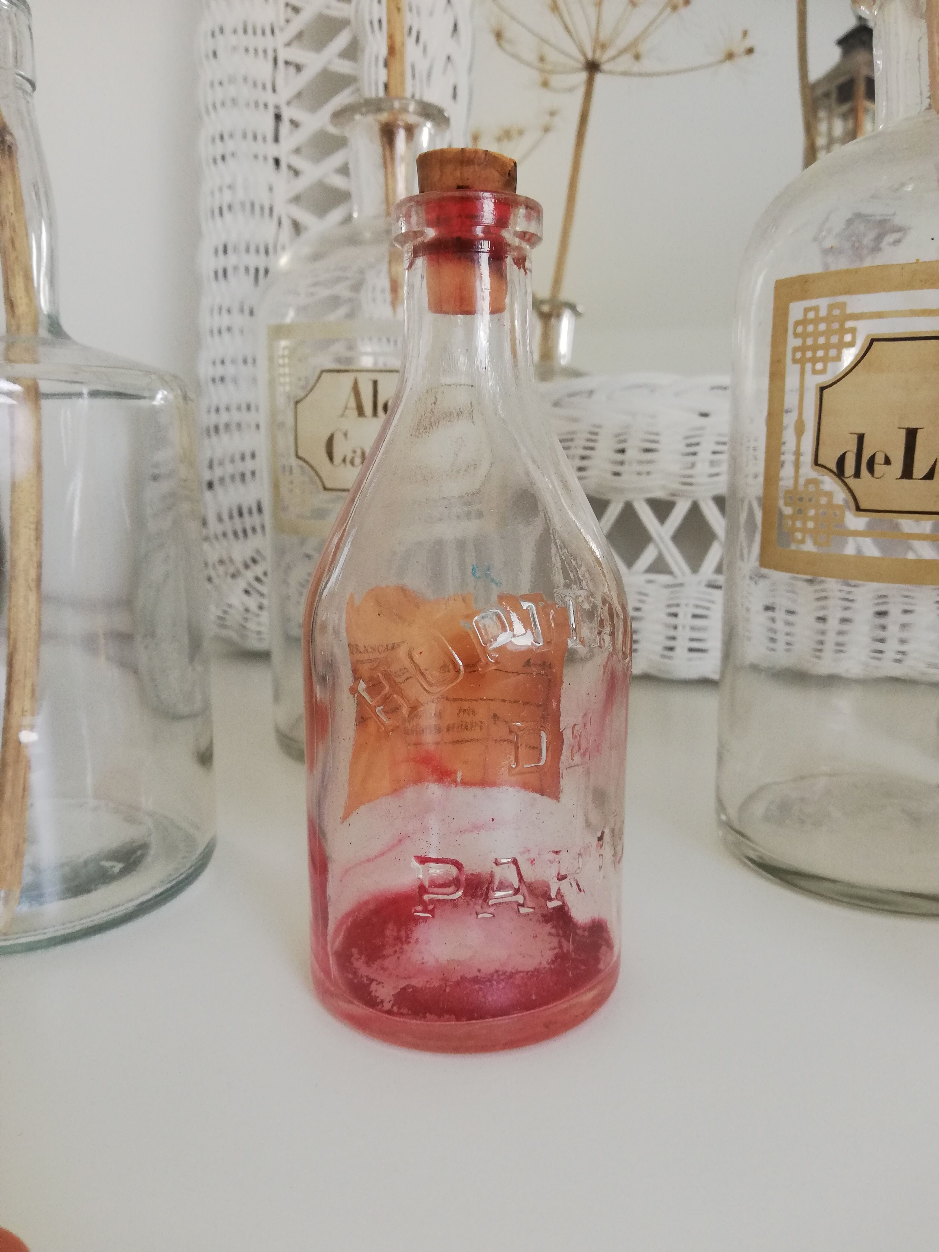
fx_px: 940
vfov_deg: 67.3
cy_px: 626
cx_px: 470
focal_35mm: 26
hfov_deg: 53.1
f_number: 2.2
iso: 125
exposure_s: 1/50
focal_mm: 3.81
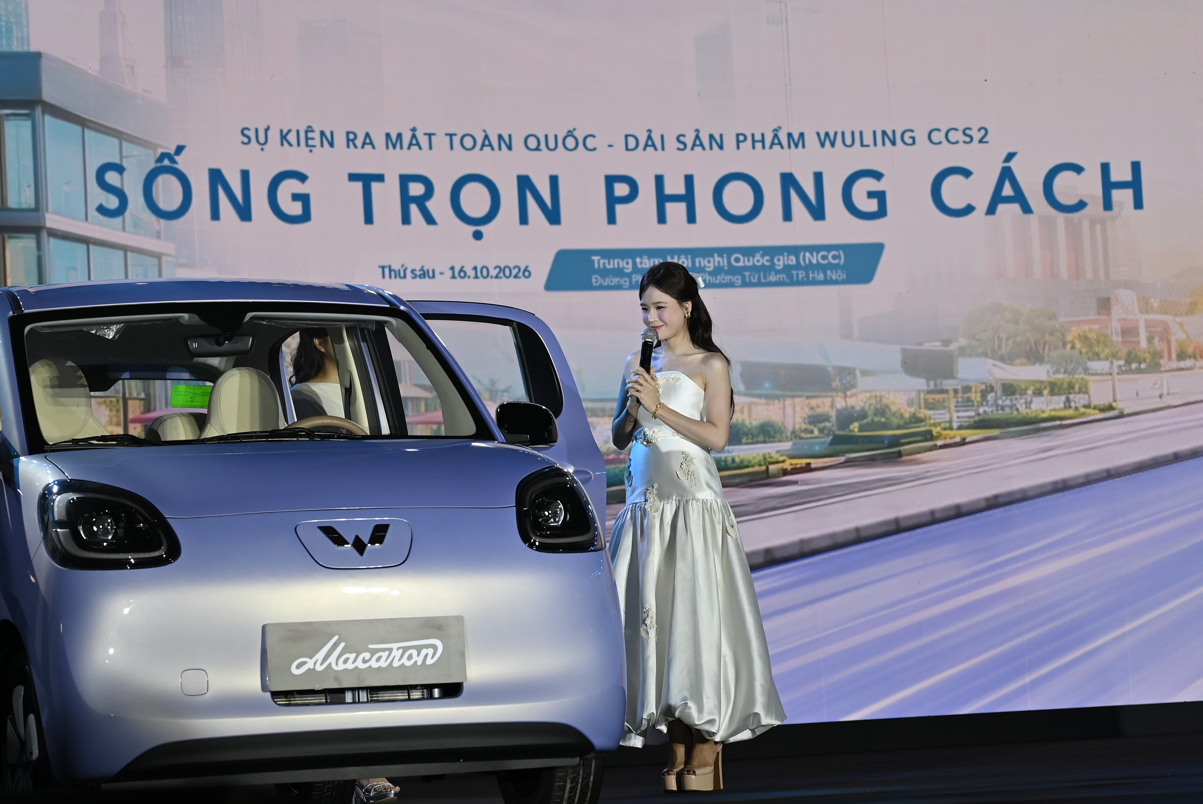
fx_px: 3746
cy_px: 402
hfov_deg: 18.2
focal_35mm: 112
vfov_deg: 12.3
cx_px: 602
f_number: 4
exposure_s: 1/320
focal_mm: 75
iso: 250
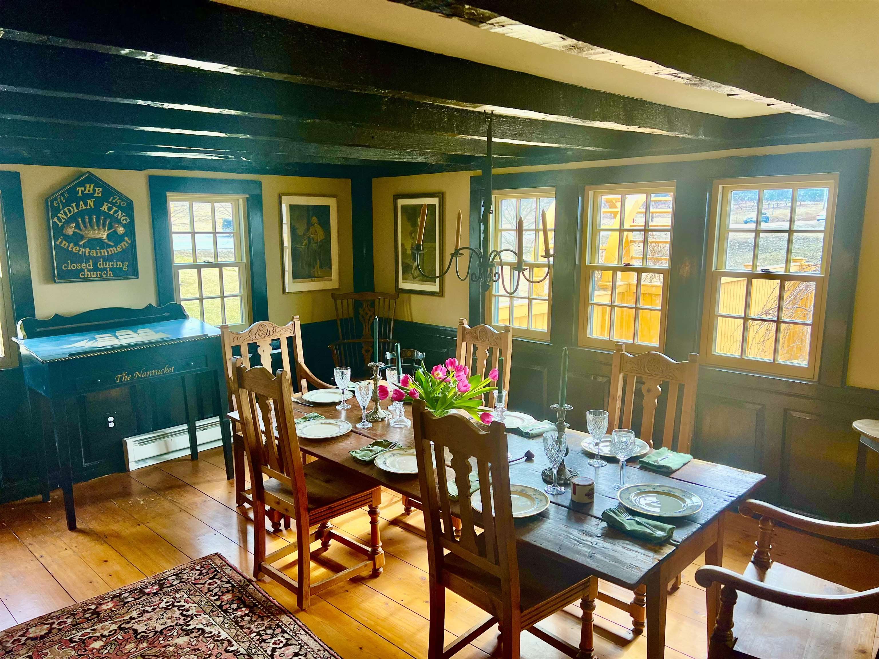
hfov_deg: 67.3
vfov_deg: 53.1
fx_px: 660
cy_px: 330
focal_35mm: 26
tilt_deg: -9.9
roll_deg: +0.7
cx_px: 440
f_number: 1.5
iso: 80
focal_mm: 5.7
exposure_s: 1/120
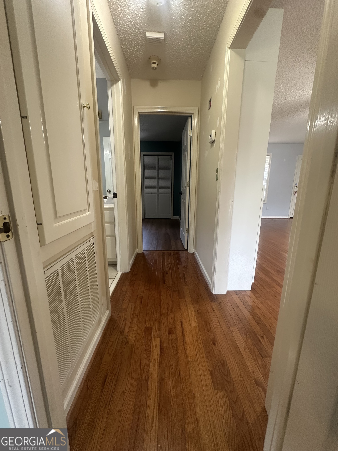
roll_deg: -0.9
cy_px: 226
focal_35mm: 14
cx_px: 169
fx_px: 182
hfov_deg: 85.7
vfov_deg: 102.1
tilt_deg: -11.3
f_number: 2.2
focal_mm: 2.22
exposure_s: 1/60
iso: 250
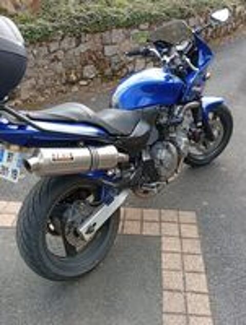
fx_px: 293
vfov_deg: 58.2
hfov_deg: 45.6
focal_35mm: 31
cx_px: 123
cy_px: 162
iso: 50
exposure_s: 1/107
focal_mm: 3.98
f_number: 1.8
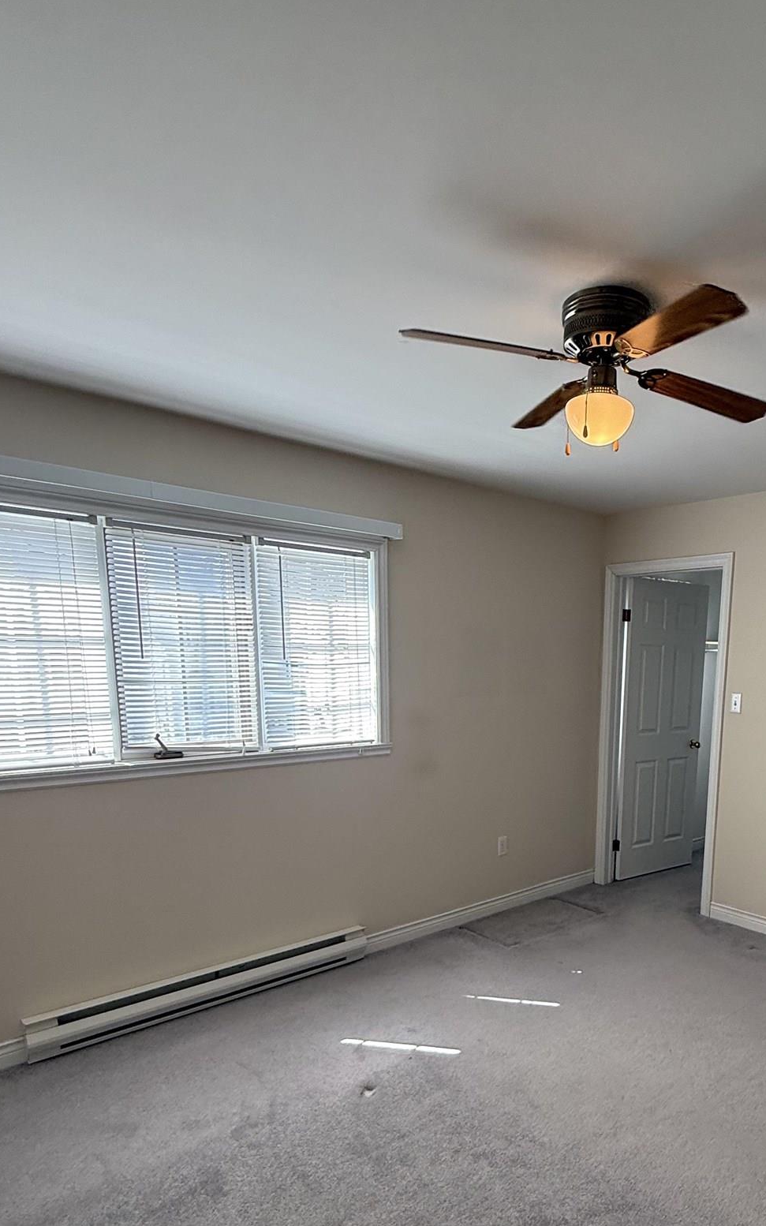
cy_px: 792
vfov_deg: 77.7
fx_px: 735
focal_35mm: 22
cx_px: 535
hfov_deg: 53.5
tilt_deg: -9.3
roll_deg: -1.0
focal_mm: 2.22
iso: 64
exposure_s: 1/120
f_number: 2.2
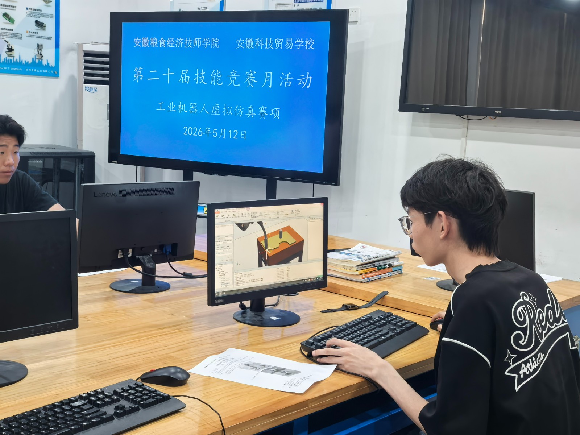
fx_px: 804
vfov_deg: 30.3
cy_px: 218
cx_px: 290
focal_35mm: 48
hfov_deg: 39.7
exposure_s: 1/33.3
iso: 320
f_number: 4
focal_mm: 5.75
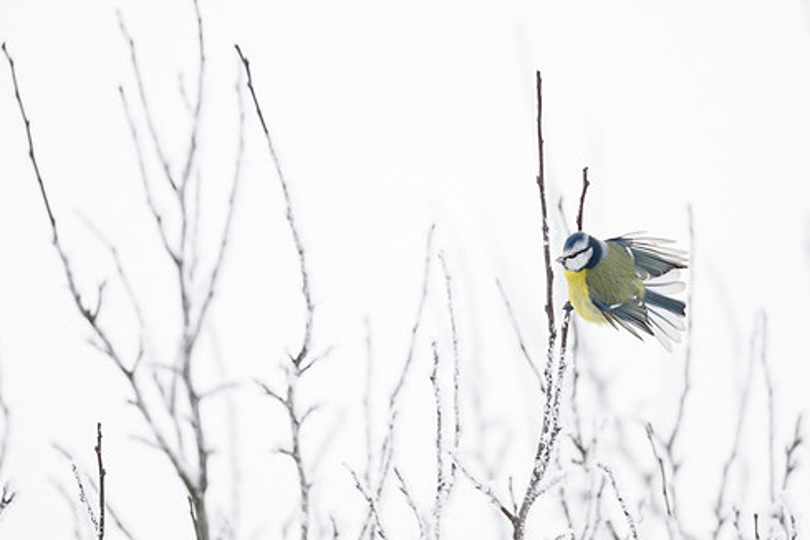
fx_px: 14939
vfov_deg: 2.1
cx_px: 459
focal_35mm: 664
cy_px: 263
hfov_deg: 3.1
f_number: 4
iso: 640
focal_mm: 560
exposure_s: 1/2000
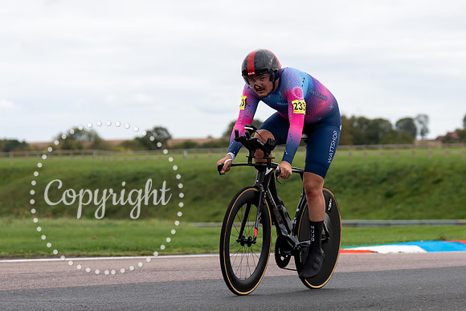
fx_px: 2211
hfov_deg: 12.0
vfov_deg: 8.0
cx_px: 299
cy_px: 189
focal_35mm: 171
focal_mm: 96
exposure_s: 1/1000
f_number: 3.5
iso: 125
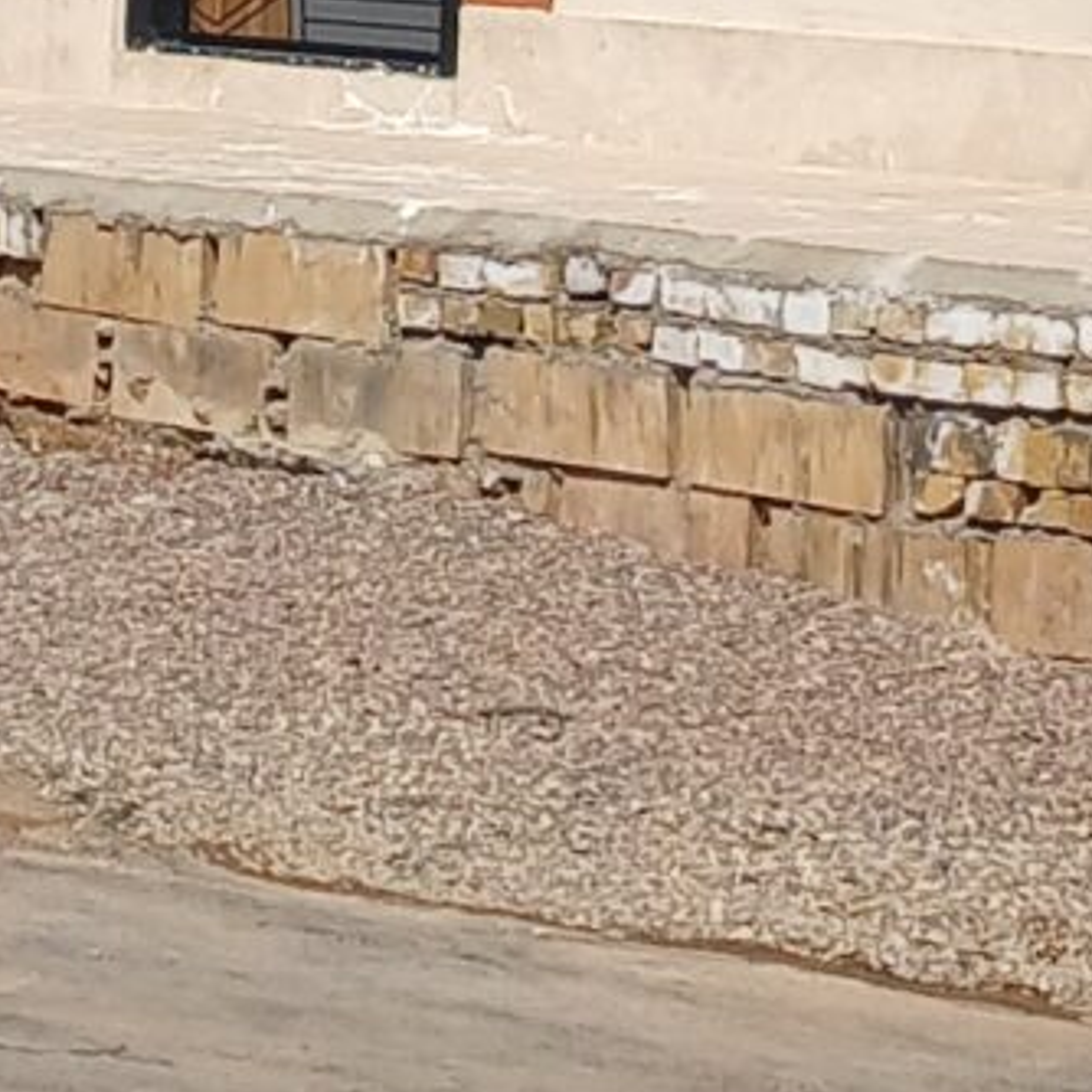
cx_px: 278
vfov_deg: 9.4
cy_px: -337
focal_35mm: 183
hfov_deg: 9.5
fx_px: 6531
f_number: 1.8
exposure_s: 1/984
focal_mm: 4
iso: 20
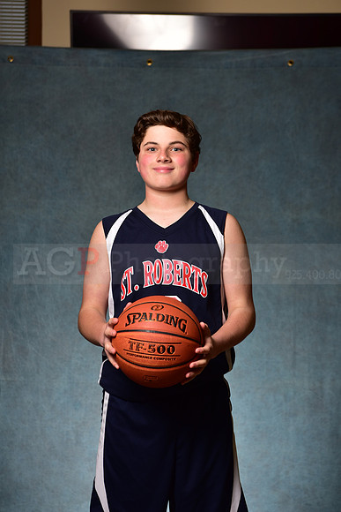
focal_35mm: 70
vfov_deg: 28.8
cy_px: 256
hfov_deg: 19.5
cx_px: 170
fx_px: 994
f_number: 5
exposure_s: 1/200
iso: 100
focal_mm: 70
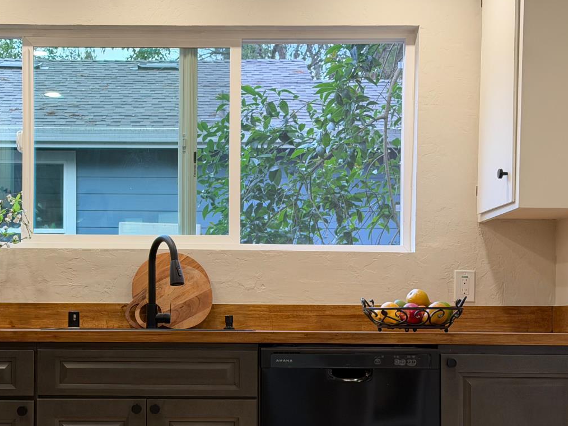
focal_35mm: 71
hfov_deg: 27.2
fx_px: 1165
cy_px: 299
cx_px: 170
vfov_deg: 20.6
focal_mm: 6.76
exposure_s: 1/60
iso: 80
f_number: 1.78
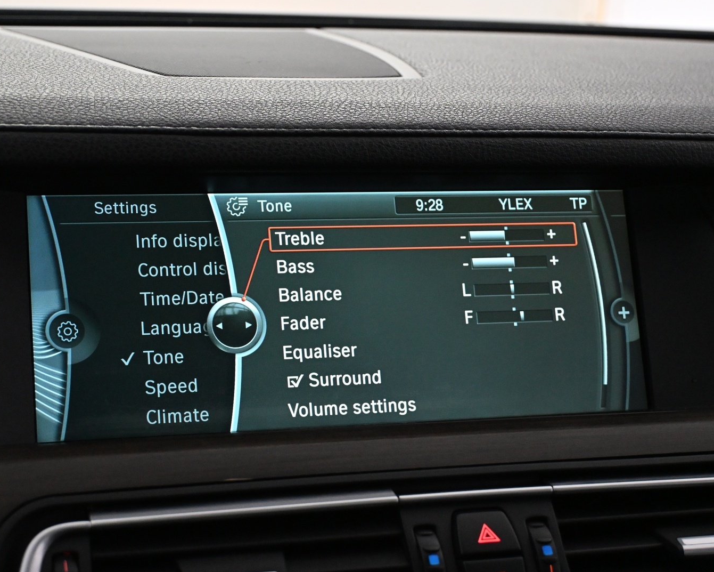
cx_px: 332
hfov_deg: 27.9
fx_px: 1437
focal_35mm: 68
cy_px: 286
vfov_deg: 22.5
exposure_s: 1/60
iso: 4000
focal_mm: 40
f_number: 5.6
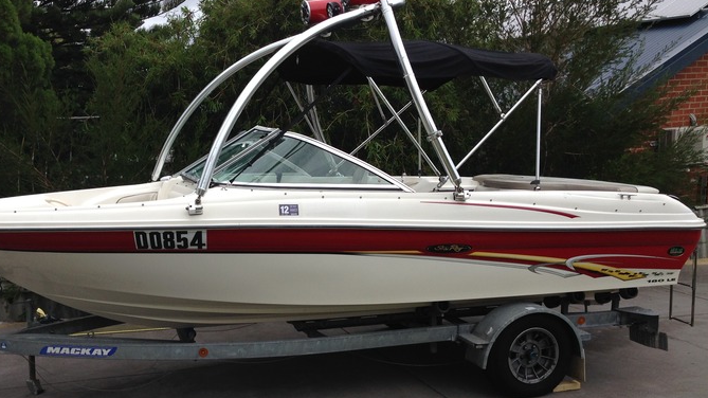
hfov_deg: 47.2
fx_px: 807
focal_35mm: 43
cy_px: 269
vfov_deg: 27.5
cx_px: 293
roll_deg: +3.0
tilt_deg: -14.3
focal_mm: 4.12
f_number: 2.4
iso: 50
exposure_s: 1/526
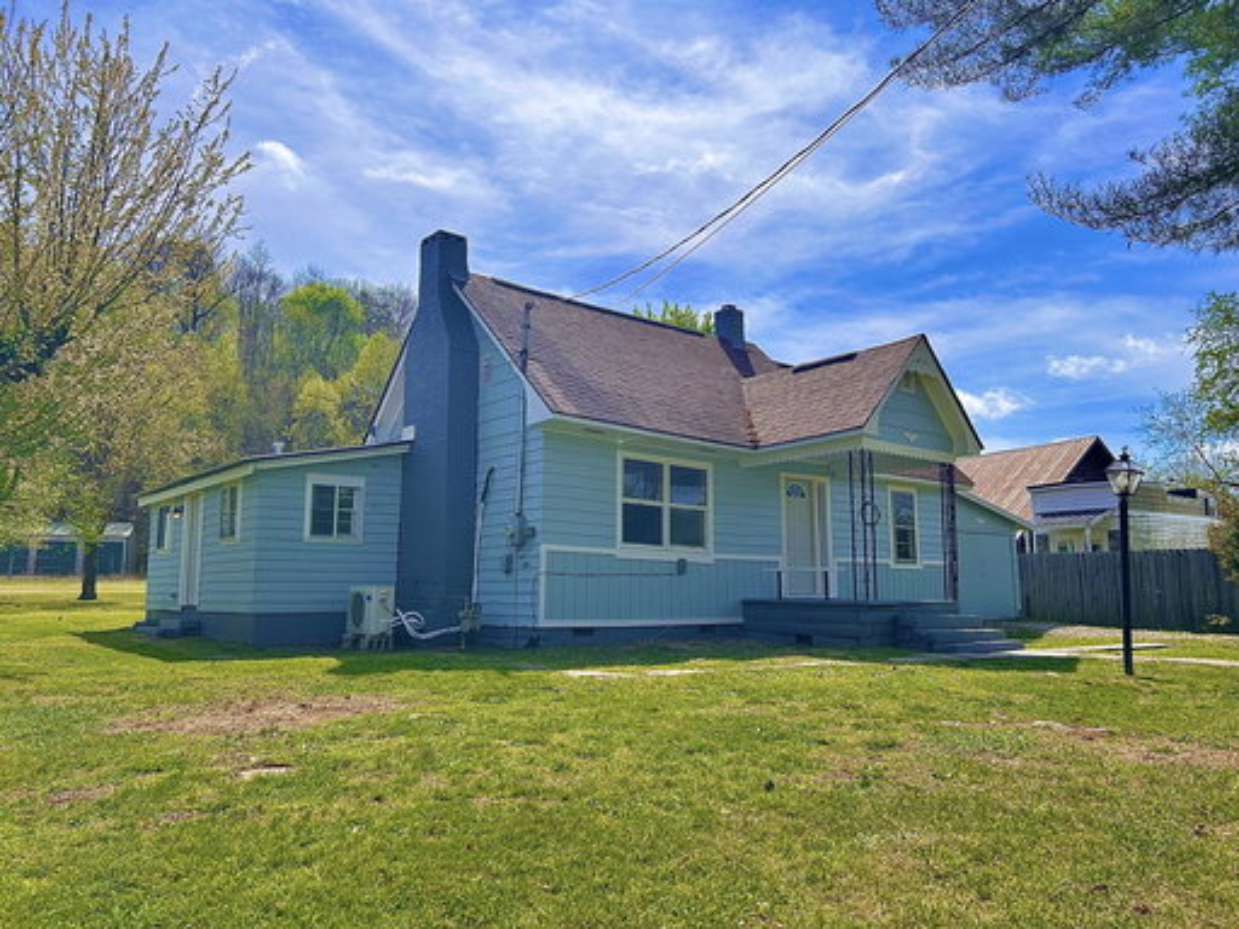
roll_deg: +0.3
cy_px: 464
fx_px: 931
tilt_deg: +6.7
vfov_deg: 53.1
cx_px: 620
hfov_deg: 67.3
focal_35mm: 26
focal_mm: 5.7
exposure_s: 1/8000
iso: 50
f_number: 1.5
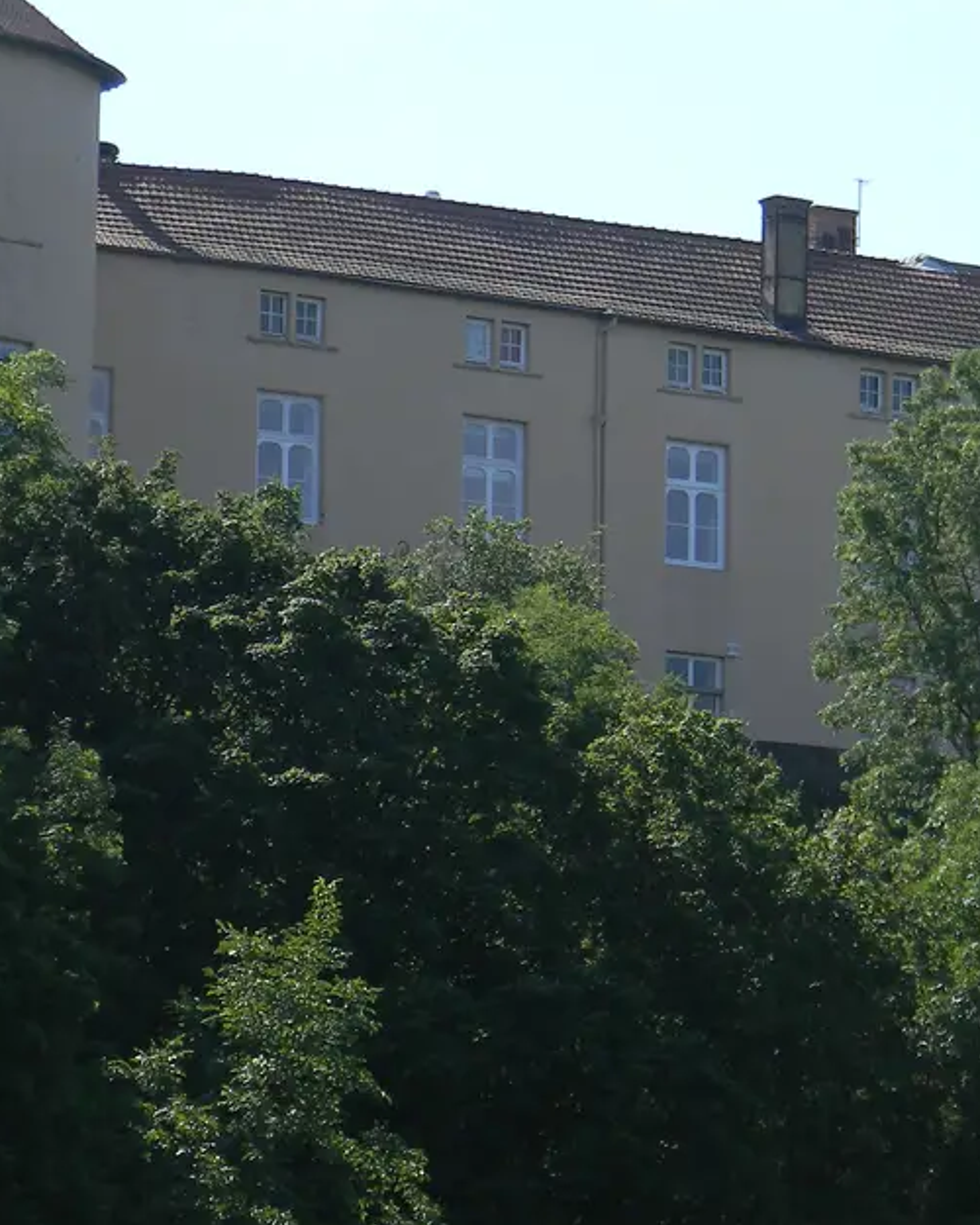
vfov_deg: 9.2
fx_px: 7614
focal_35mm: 210
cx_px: 782
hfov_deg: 7.4
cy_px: 576
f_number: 4.7
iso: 80
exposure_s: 1/433
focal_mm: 19
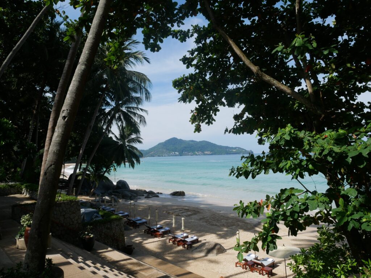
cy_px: 139
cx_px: 186
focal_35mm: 24
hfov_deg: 71.6
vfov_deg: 56.9
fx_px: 257
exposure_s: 1/500
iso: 200
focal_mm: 12
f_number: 8
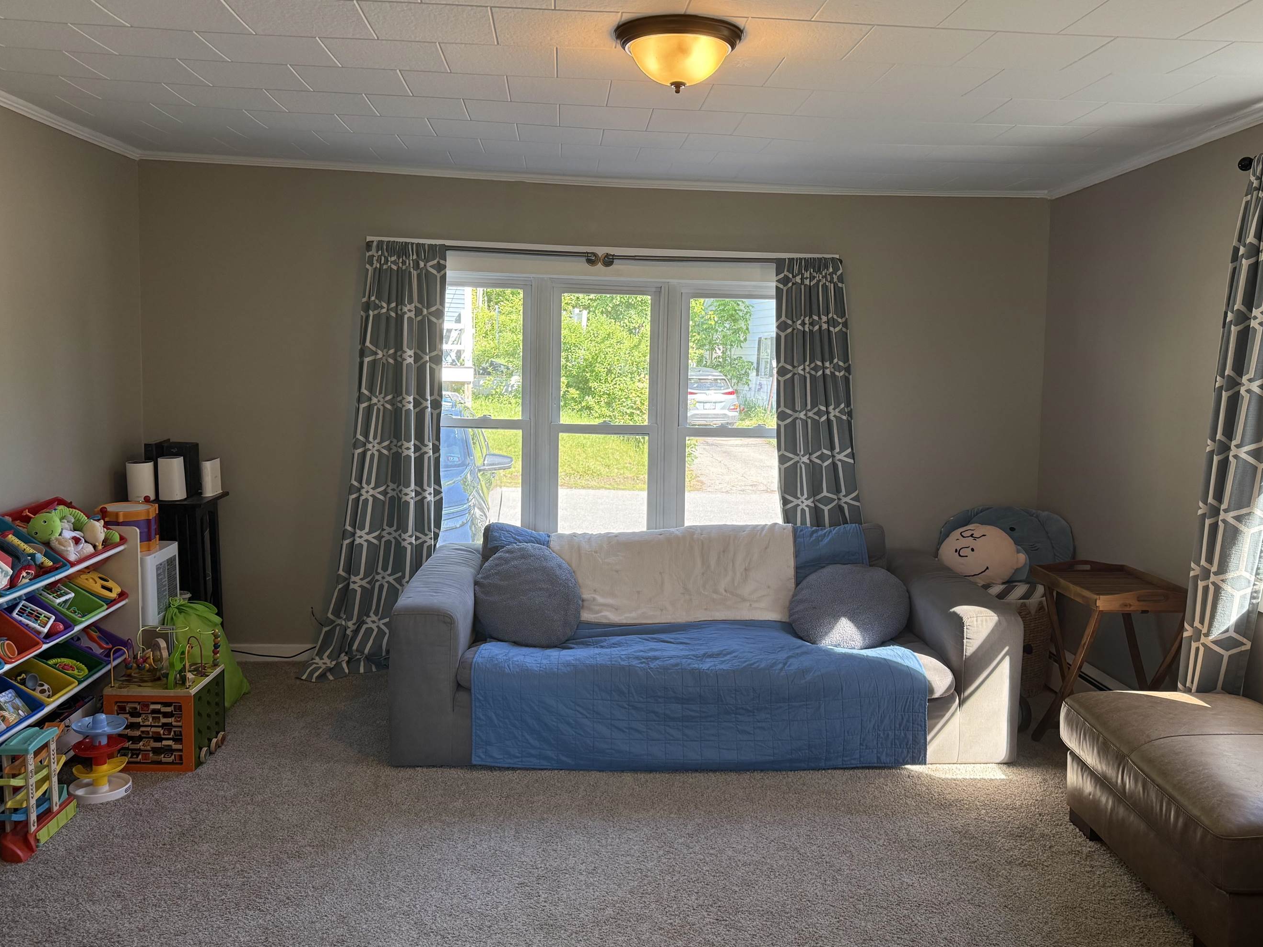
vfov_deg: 49.7
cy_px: 452
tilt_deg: -4.7
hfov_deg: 63.4
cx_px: 652
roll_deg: -1.5
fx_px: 1022
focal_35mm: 28
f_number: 1.78
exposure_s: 1/234
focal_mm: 6.76
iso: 200
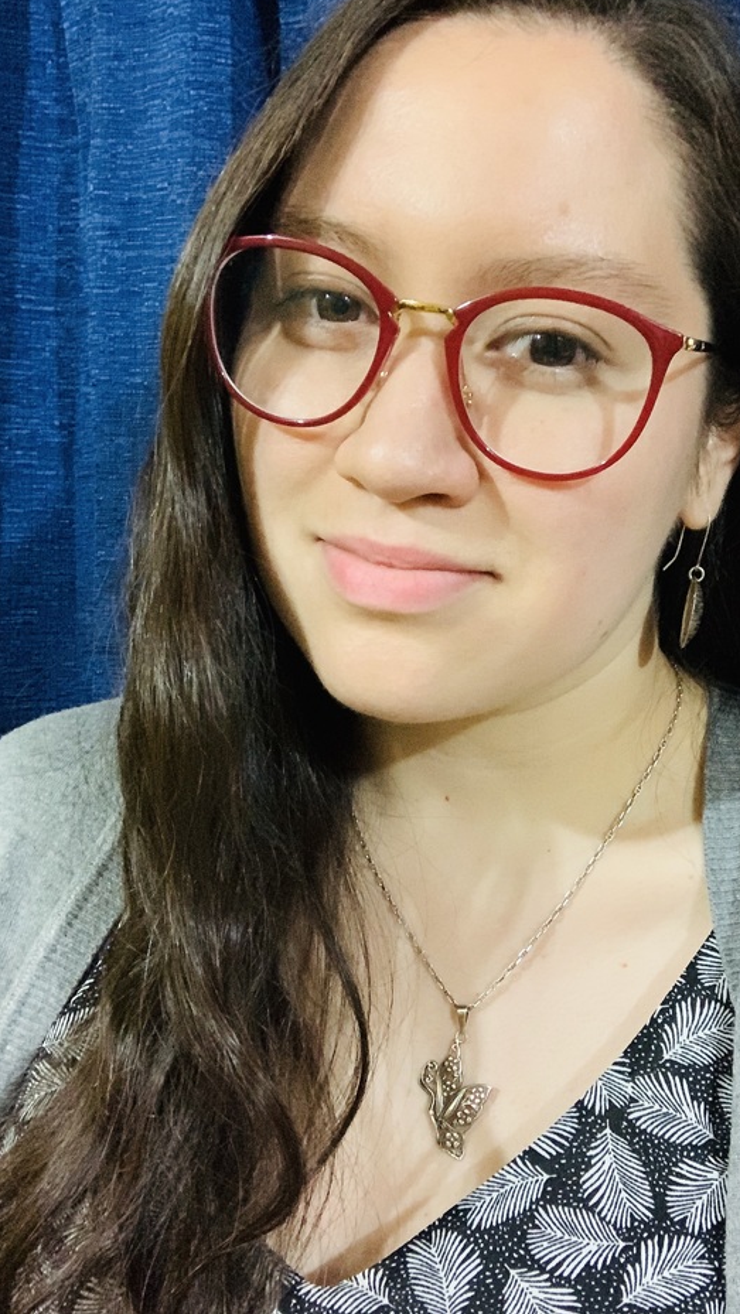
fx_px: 1220
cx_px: 447
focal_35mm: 35
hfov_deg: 33.6
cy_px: 656
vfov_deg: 56.6
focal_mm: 2.87
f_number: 2.2
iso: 500
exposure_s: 1/25
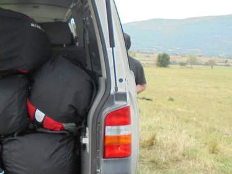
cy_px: 57
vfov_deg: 26.4
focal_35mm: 55
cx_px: -12
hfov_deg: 31.6
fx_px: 369
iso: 160
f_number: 3.5
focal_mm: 4.6
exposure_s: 1/250
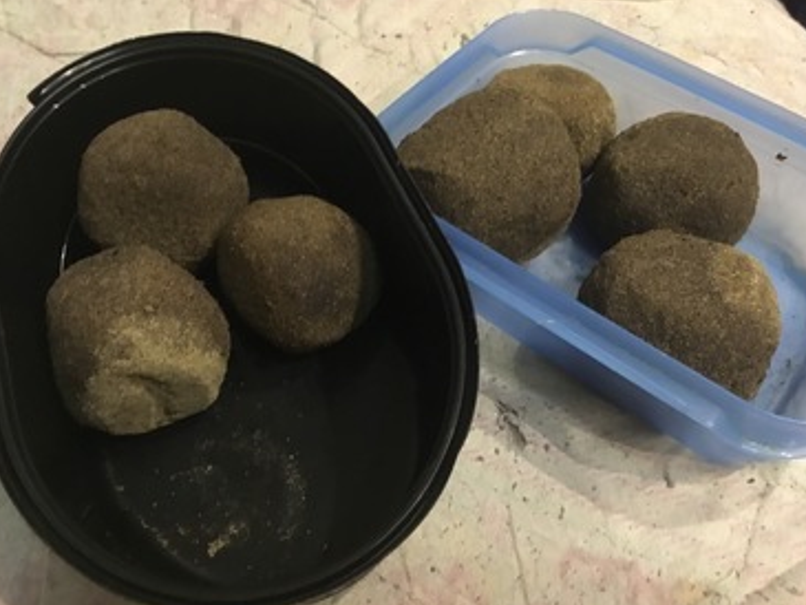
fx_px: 792
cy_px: 289
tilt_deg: -51.2
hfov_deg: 53.9
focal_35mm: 34
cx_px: 406
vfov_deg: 41.8
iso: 500
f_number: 2.4
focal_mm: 3.3
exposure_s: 1/17
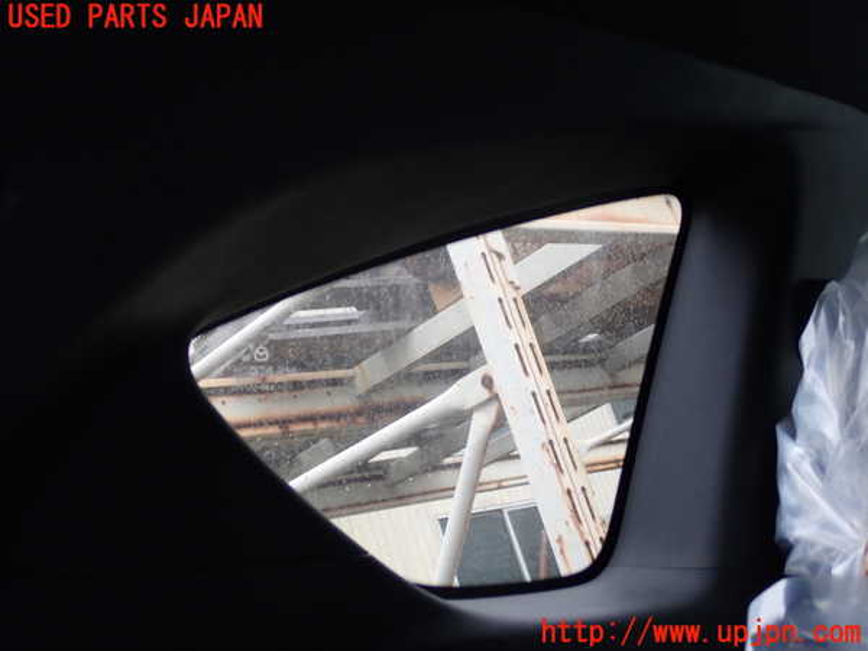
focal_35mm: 47
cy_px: 326
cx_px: 434
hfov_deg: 40.4
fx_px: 1179
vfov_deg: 30.9
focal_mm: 8.4
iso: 200
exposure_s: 1/60
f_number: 3.1
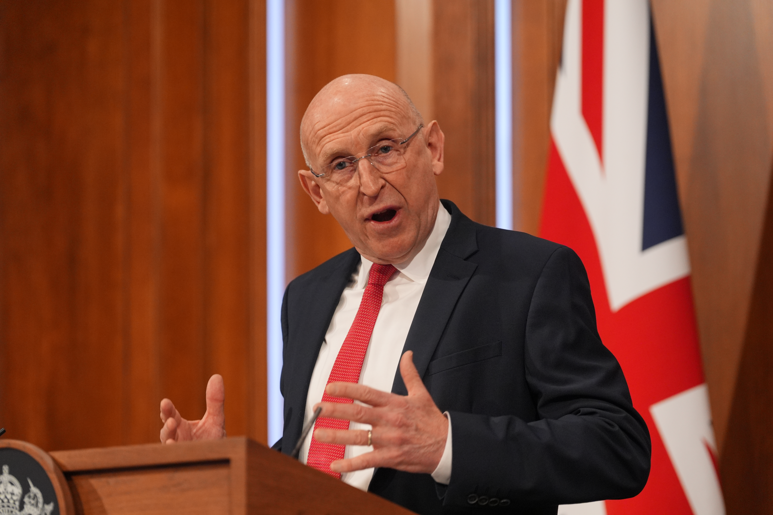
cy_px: 258
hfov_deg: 9.4
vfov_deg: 6.2
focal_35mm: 220
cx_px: 386
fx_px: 4724
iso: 2500
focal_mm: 220
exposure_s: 1/200
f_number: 4
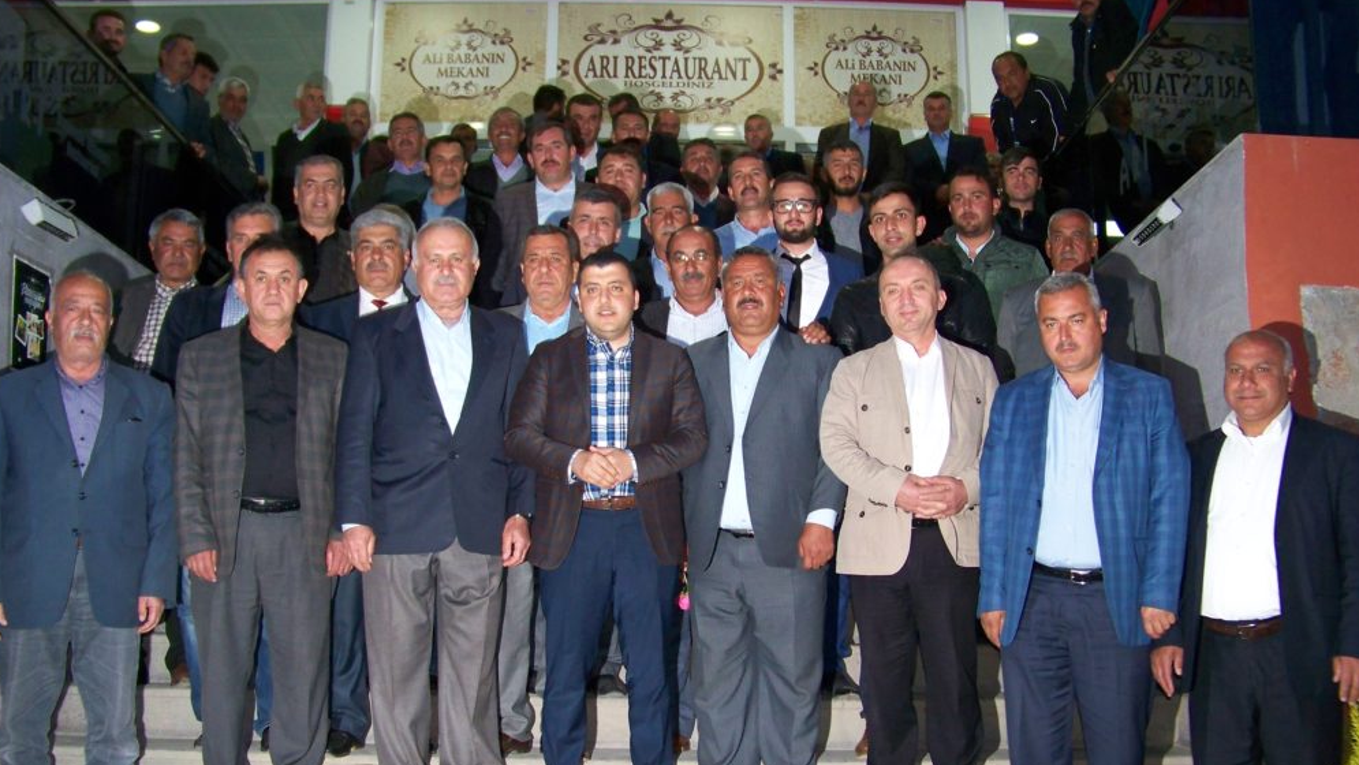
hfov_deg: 54.0
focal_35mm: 37
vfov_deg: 31.9
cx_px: 679
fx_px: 1333
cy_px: 467
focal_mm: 5.85
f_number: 2.8
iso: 200
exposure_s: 1/30
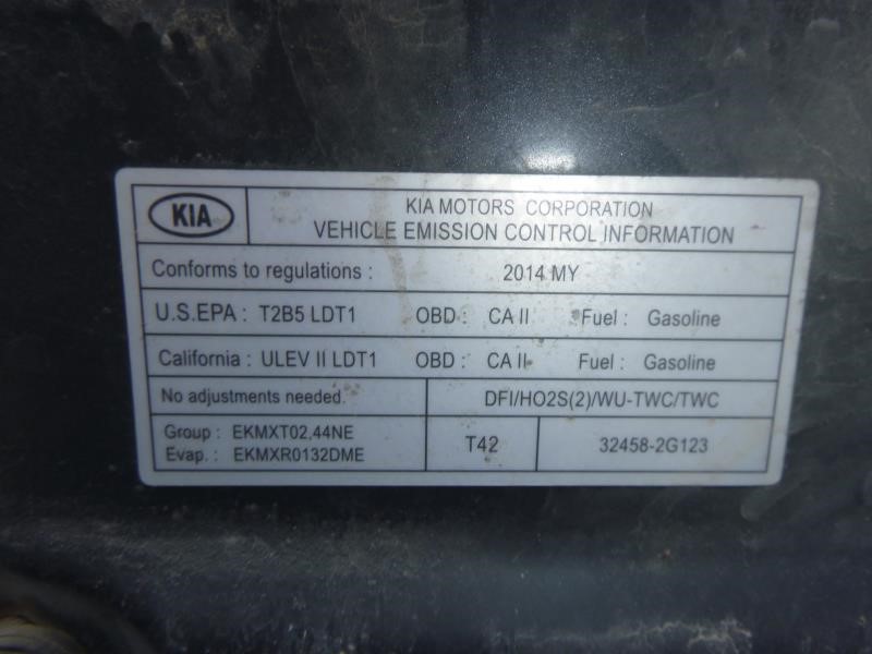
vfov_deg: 54.9
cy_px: 327
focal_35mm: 25
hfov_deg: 69.4
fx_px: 630
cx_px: 436
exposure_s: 1/60
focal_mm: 4.5
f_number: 3.9
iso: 100
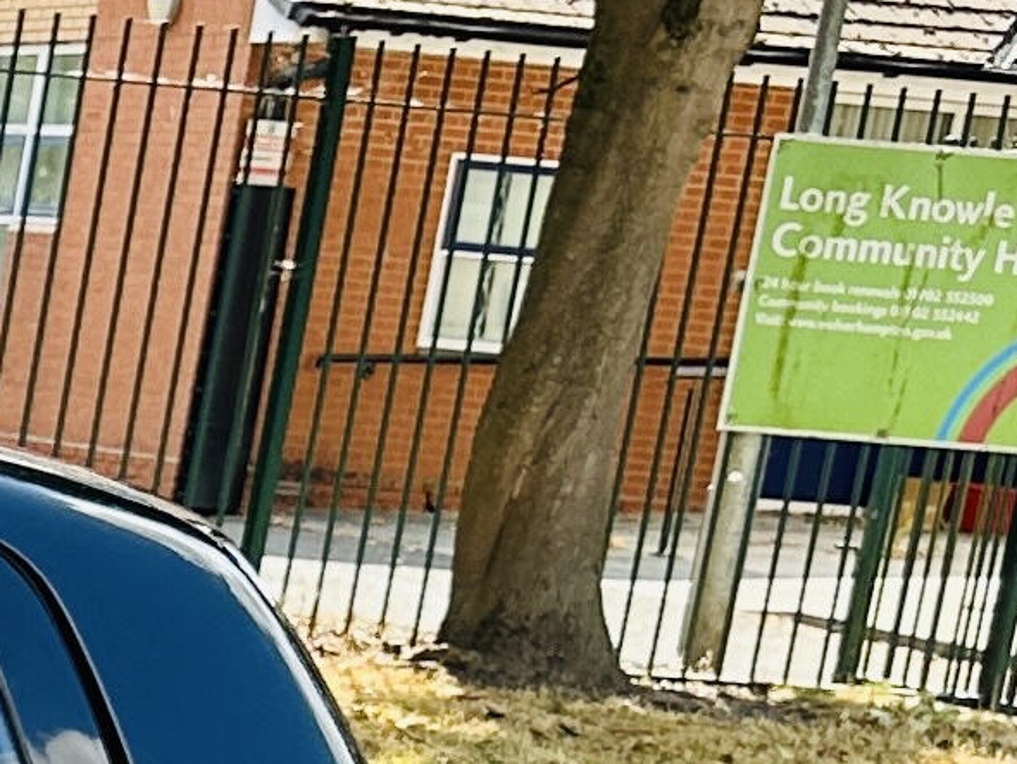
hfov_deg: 10.0
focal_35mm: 164
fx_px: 4820
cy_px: 1499
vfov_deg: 8.6
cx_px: -1674
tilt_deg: -13.9
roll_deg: -5.3
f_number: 1.78
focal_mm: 6.86
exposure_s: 1/506
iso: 80
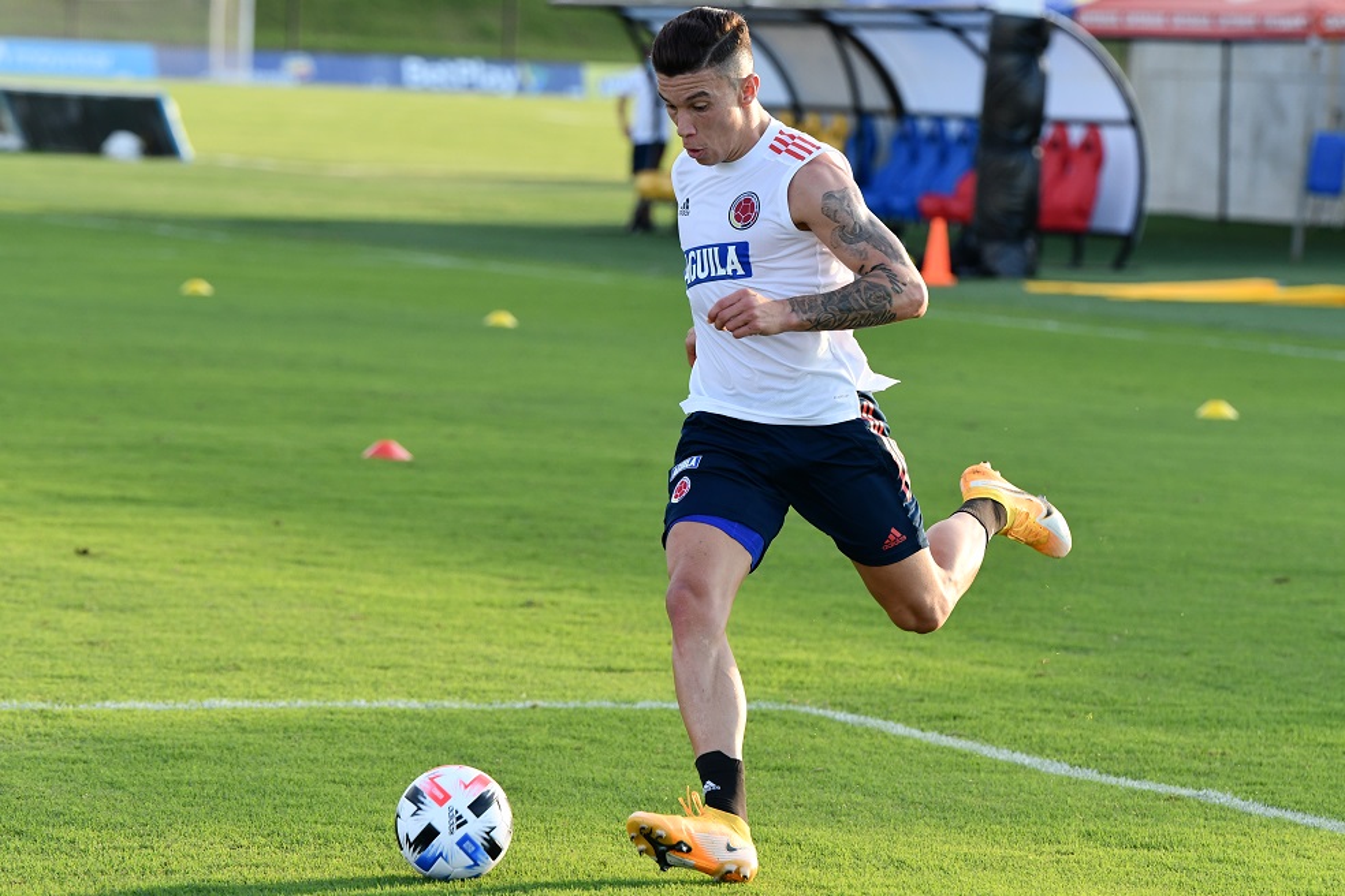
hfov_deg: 9.8
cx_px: 672
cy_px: 448
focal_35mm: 210
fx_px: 7845
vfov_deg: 6.5
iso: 800
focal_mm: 140
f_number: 4
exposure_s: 1/1000
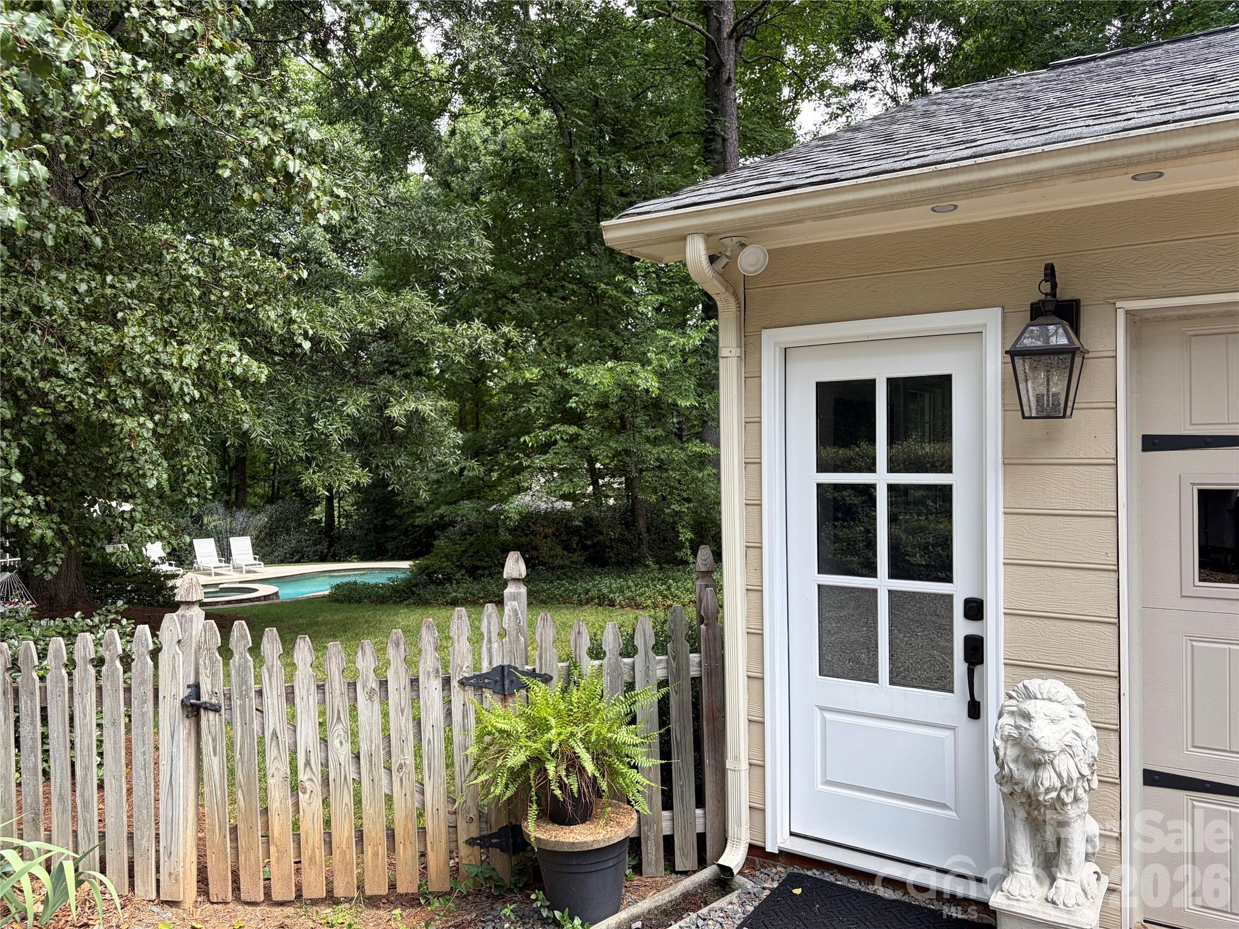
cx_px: 620
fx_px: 931
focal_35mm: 26
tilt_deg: +0.0
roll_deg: +0.9
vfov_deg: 53.1
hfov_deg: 67.3
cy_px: 464
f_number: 1.6
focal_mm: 5.96
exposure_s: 1/419
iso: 50
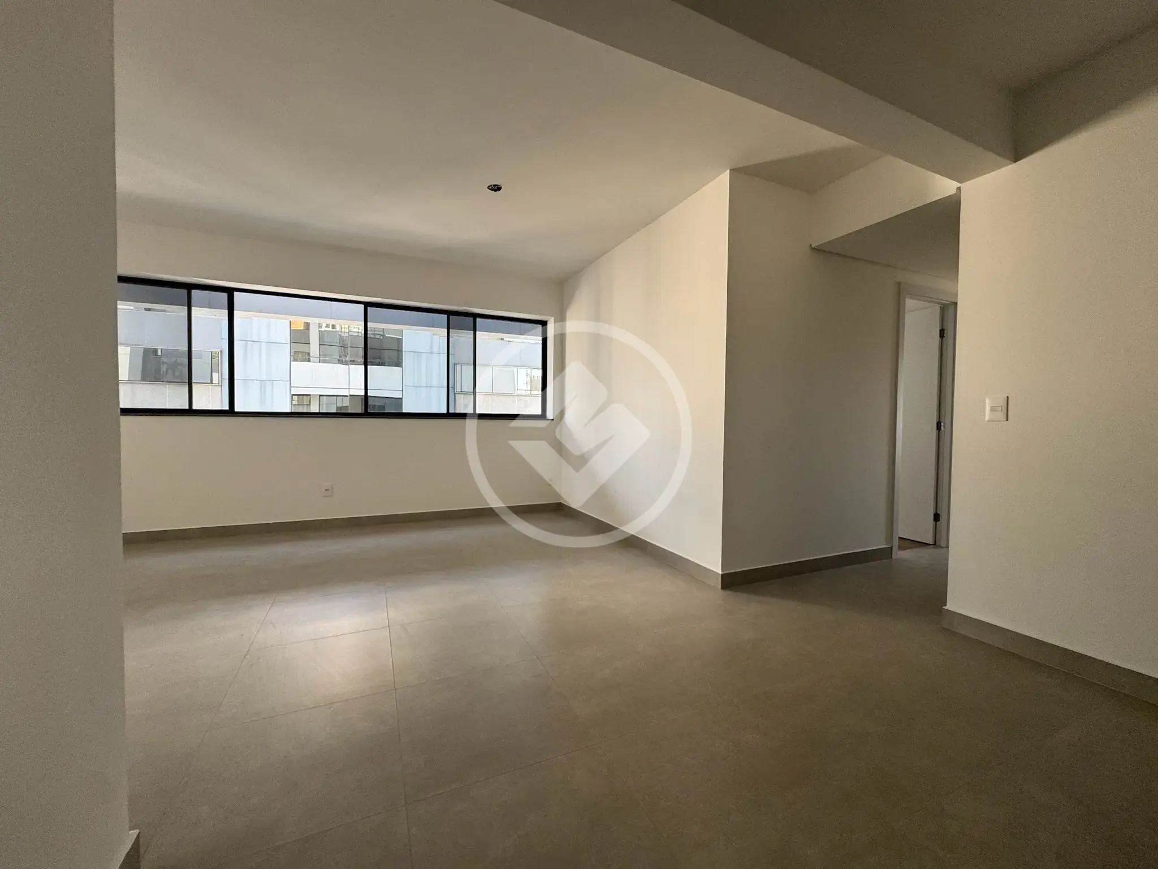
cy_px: 434
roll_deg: +0.5
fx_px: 468
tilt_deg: -1.6
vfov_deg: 85.7
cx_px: 579
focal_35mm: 14
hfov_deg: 102.1
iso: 125
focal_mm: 2.22
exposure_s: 1/99
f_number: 2.2
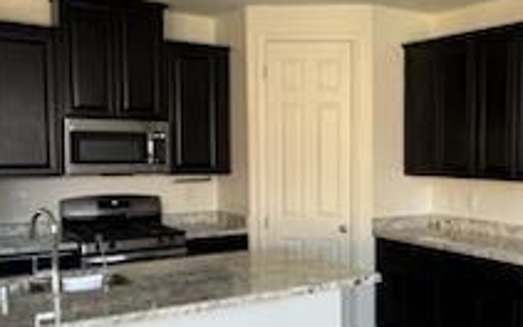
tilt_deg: -5.0
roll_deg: -0.4
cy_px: 201
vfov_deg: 28.5
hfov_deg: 42.7
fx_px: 642
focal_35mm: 45
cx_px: 407
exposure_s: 1/73
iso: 320
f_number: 2.2
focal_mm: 2.22
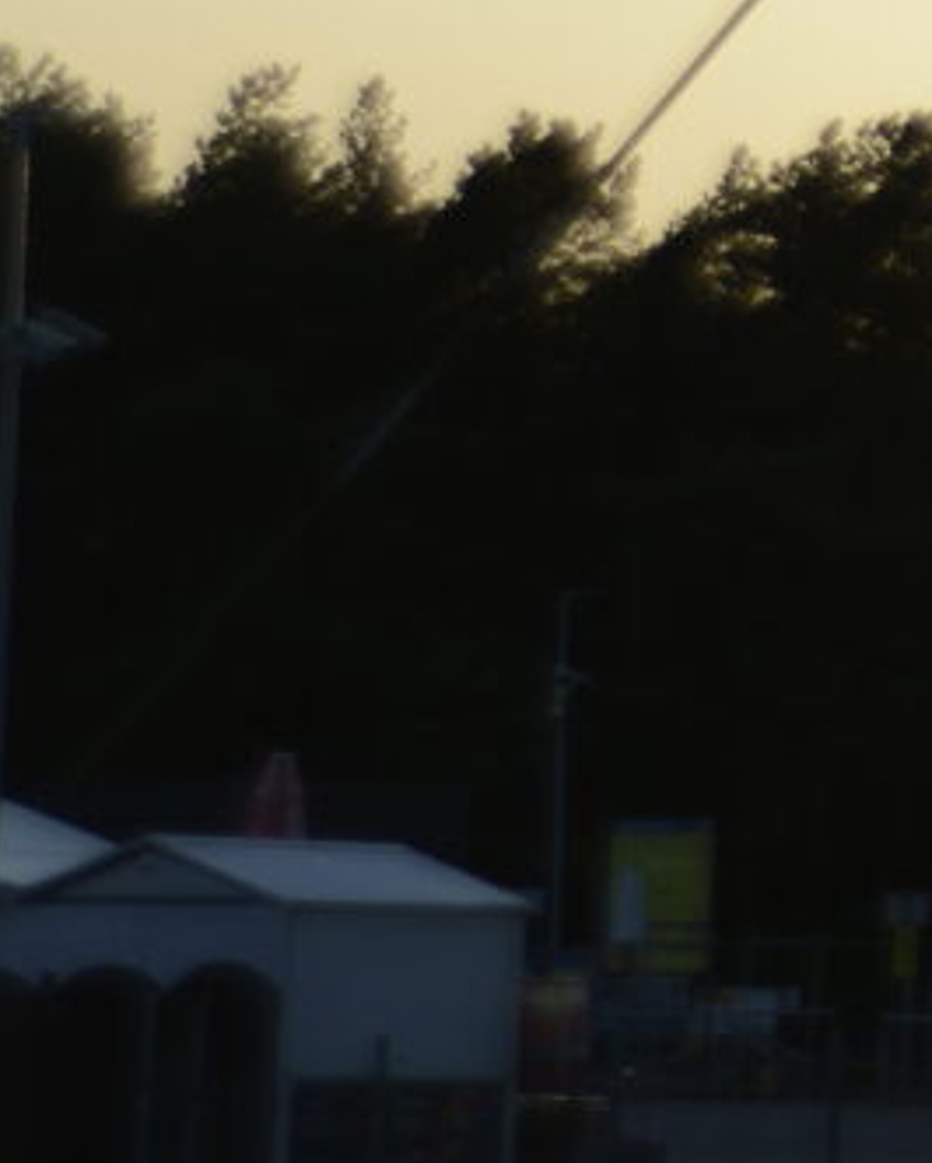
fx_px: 9473
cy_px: 496
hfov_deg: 4.8
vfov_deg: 7.0
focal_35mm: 275
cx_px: 4478
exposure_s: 1/1600
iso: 125
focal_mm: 38
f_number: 3.2
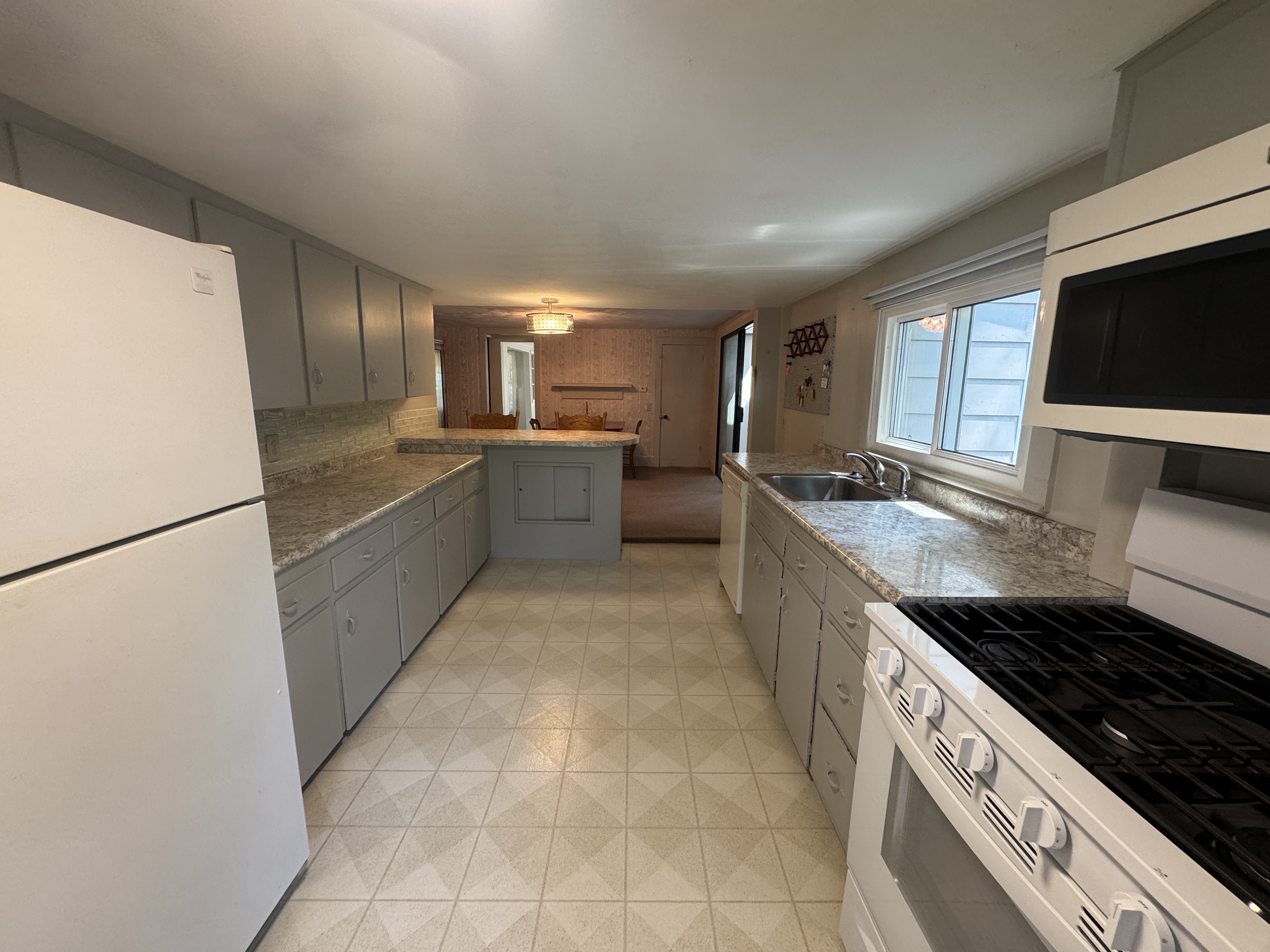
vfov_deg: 85.7
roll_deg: -0.9
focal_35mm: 14
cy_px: 476
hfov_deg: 102.1
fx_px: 514
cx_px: 635
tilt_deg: -9.8
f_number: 2.2
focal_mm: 2.22
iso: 200
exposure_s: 1/60
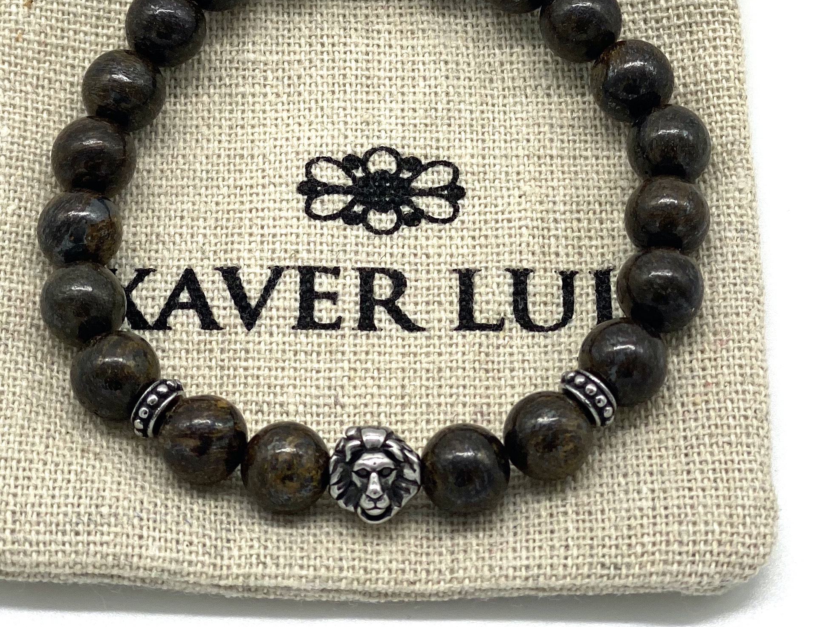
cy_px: 197
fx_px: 2582
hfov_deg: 18.4
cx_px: 416
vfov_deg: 13.8
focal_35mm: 107
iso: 20
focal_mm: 6
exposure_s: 1/210
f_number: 2
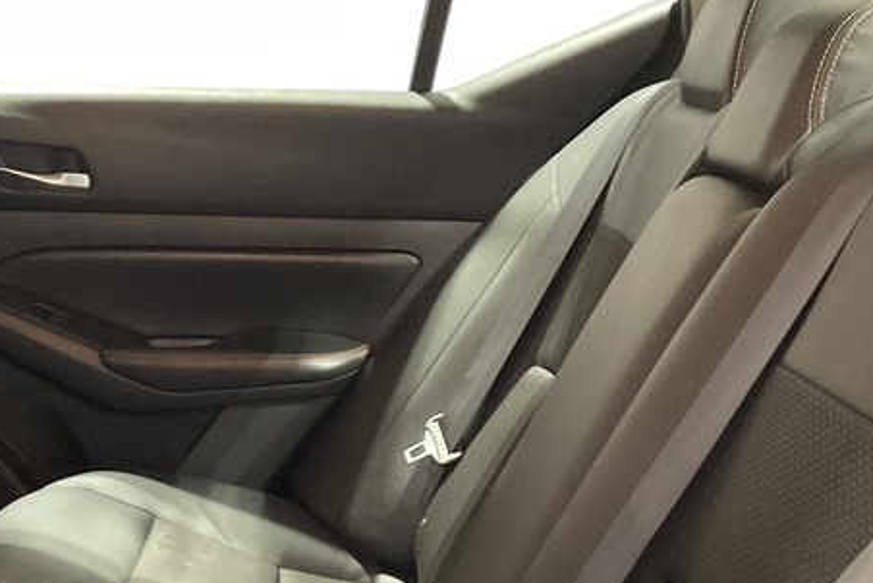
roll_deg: -2.6
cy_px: 566
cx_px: 238
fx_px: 1553
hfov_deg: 31.0
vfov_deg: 20.7
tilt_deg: -18.6
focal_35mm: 64
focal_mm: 3
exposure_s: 1/30
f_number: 1.8
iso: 500
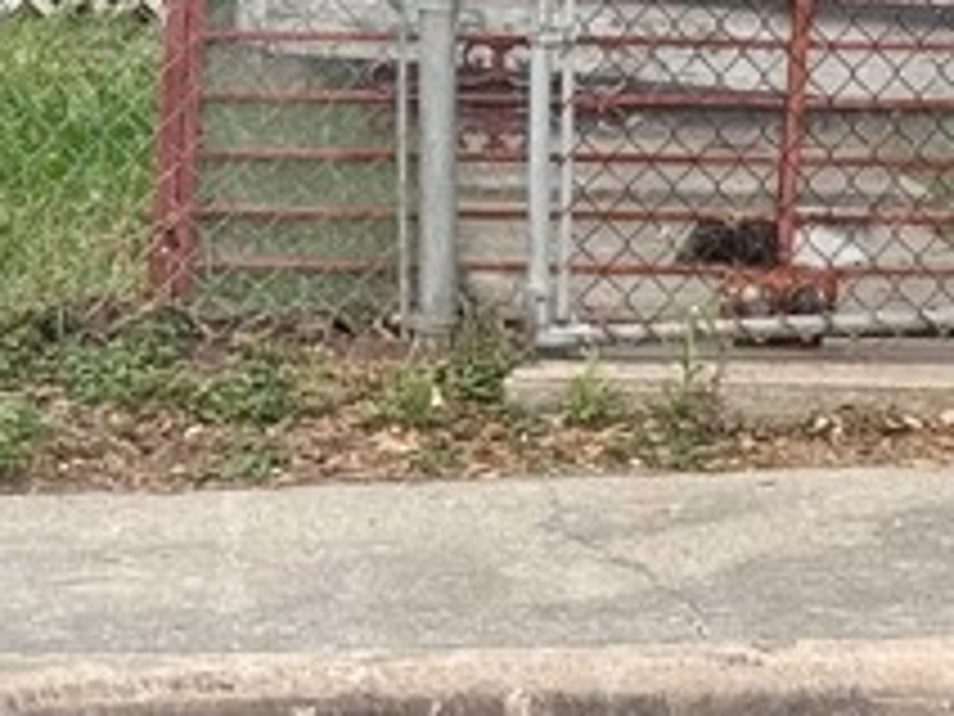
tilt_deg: -1.3
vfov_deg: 6.3
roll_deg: -0.8
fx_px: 6394
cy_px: -302
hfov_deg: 8.5
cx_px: 752
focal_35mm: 232
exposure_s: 1/926
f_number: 1.78
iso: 64
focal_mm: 6.76
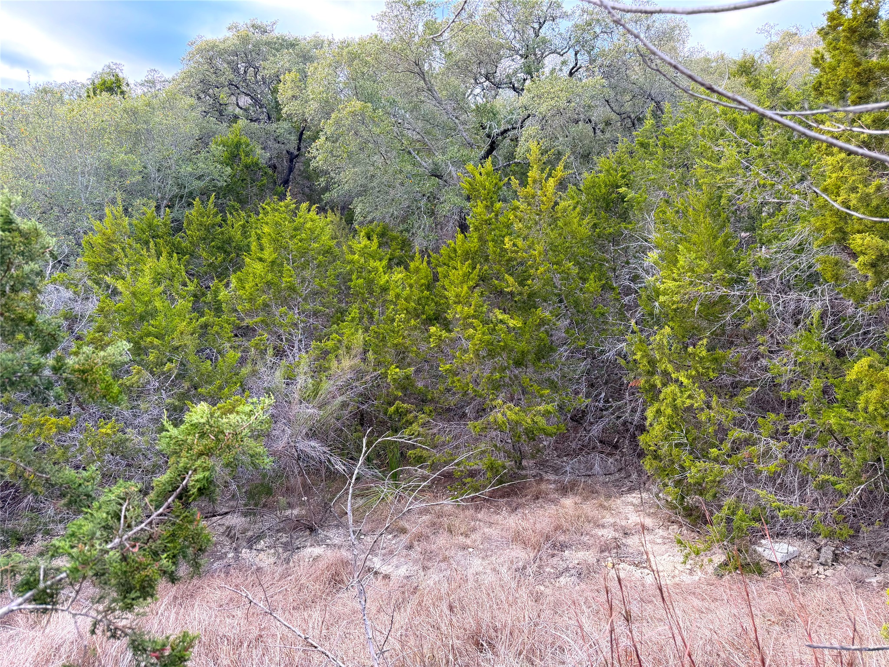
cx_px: 444
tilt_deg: -6.6
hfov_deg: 71.6
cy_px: 334
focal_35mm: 24
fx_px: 616
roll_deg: -2.1
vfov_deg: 56.8
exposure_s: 1/181
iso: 80
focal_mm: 6.76
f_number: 1.78
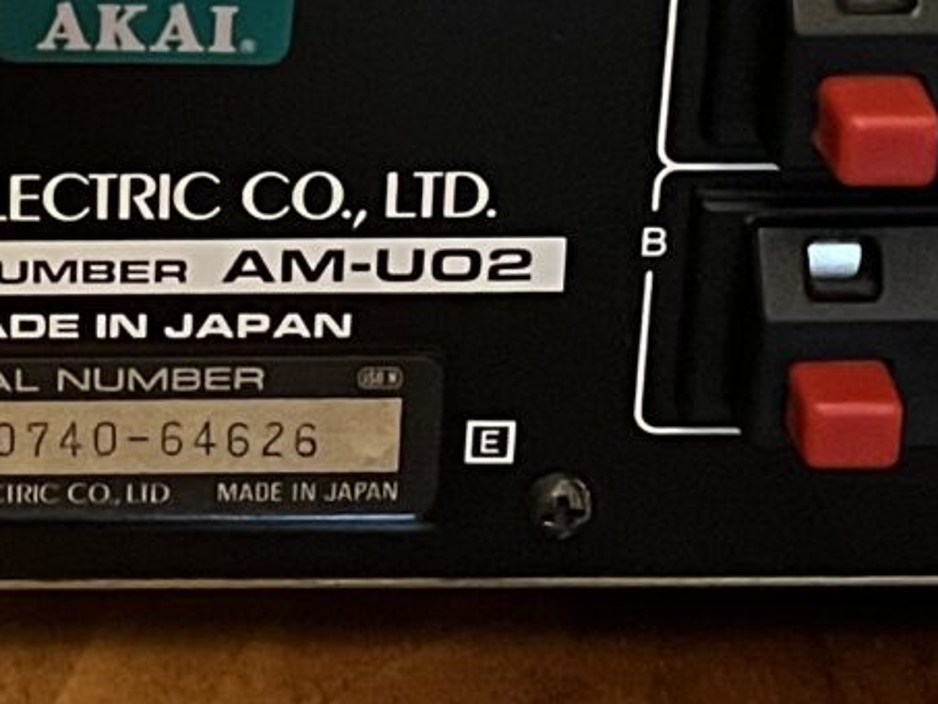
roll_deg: +0.5
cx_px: -217
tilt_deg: -23.3
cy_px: -87
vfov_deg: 10.0
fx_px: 3984
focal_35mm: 147
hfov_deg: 13.0
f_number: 1.6
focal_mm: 5.1
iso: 640
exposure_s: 1/33
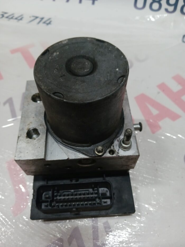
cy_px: 124
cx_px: 92
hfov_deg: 51.4
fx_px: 192
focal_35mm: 27
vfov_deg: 65.3
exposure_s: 1/25
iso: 320
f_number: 1.8
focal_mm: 4
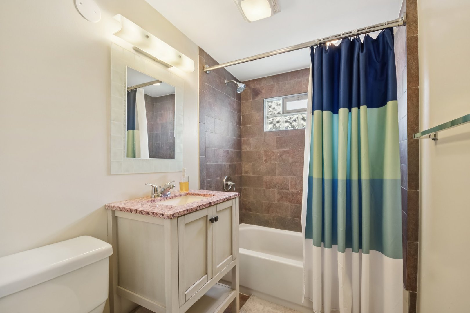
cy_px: 156
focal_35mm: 15
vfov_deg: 77.3
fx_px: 196
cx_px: 235
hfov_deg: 100.4
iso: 400
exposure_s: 1/30
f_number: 8
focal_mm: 10
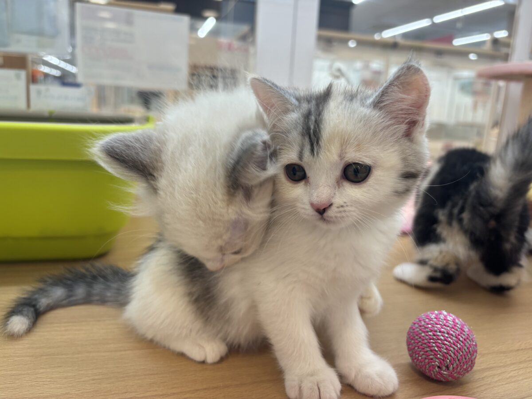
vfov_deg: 53.1
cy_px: 200
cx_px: 266
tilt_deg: -11.9
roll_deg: -3.5
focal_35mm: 26
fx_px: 400
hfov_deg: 67.3
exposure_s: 1/100
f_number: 1.6
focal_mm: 5.96
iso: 80
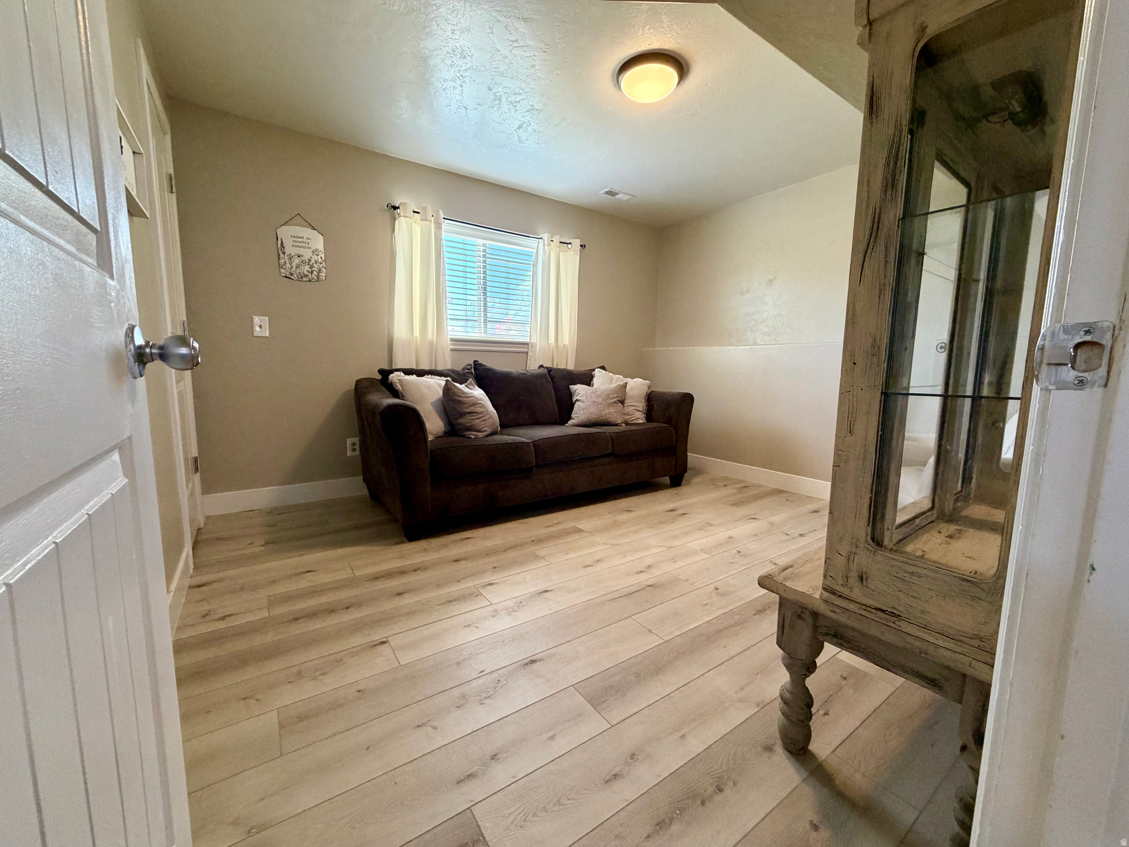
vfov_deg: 85.7
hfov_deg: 102.1
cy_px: 424
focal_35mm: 14
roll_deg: +0.2
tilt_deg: -6.9
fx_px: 457
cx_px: 564
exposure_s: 1/60
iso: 250
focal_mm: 2.22
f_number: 2.2
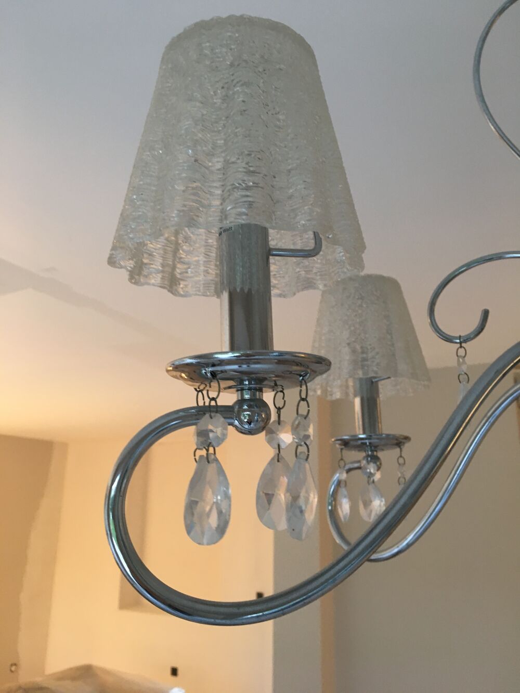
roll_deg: -0.9
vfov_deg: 61.7
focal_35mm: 29
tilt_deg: +14.0
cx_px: 260
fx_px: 581
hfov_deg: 48.2
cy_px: 346
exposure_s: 1/33
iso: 125
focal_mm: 4.15
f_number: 2.2
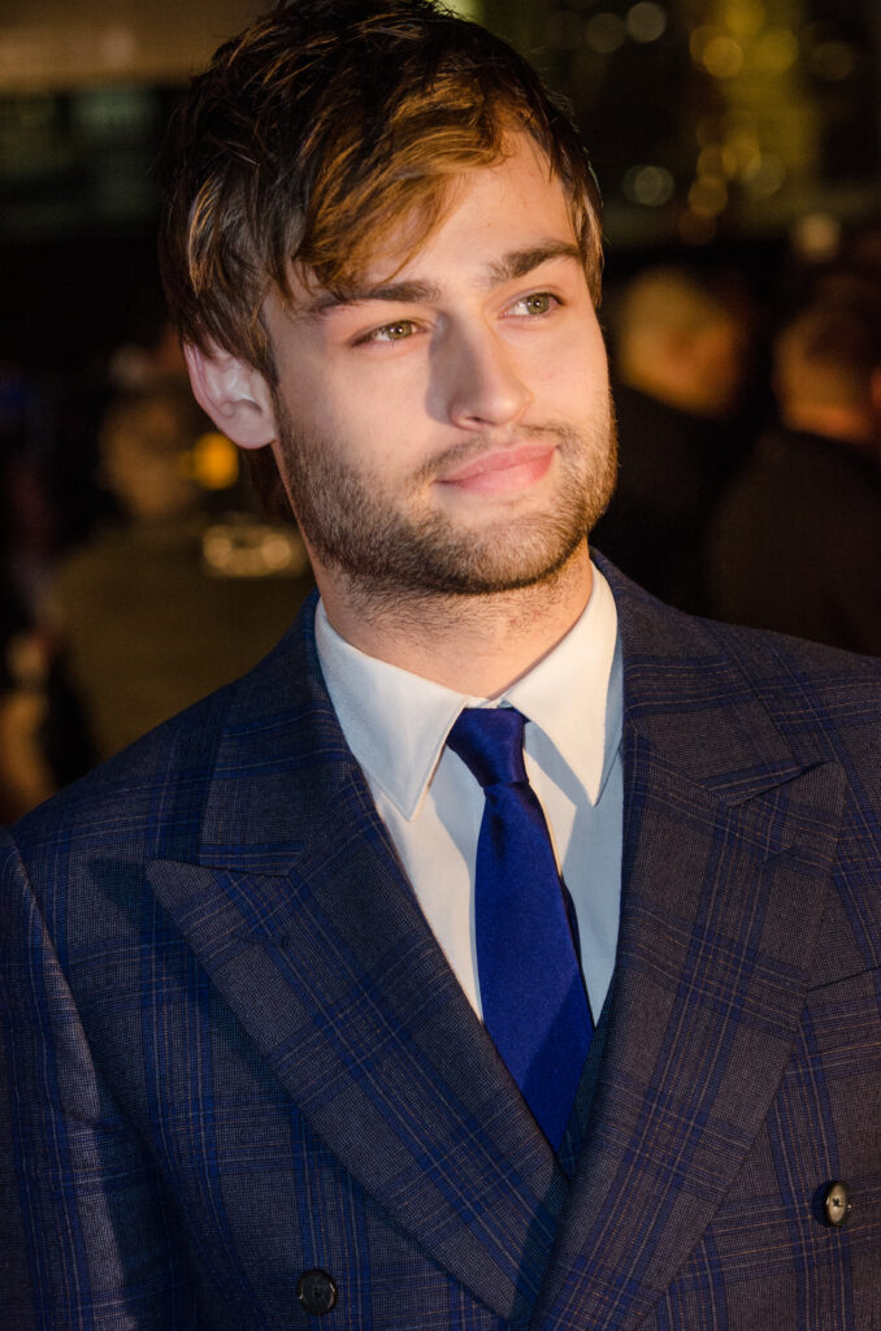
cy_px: 666
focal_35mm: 150
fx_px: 5532
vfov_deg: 13.7
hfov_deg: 9.1
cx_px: 440
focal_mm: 100
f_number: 5.6
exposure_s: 1/60
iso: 1600
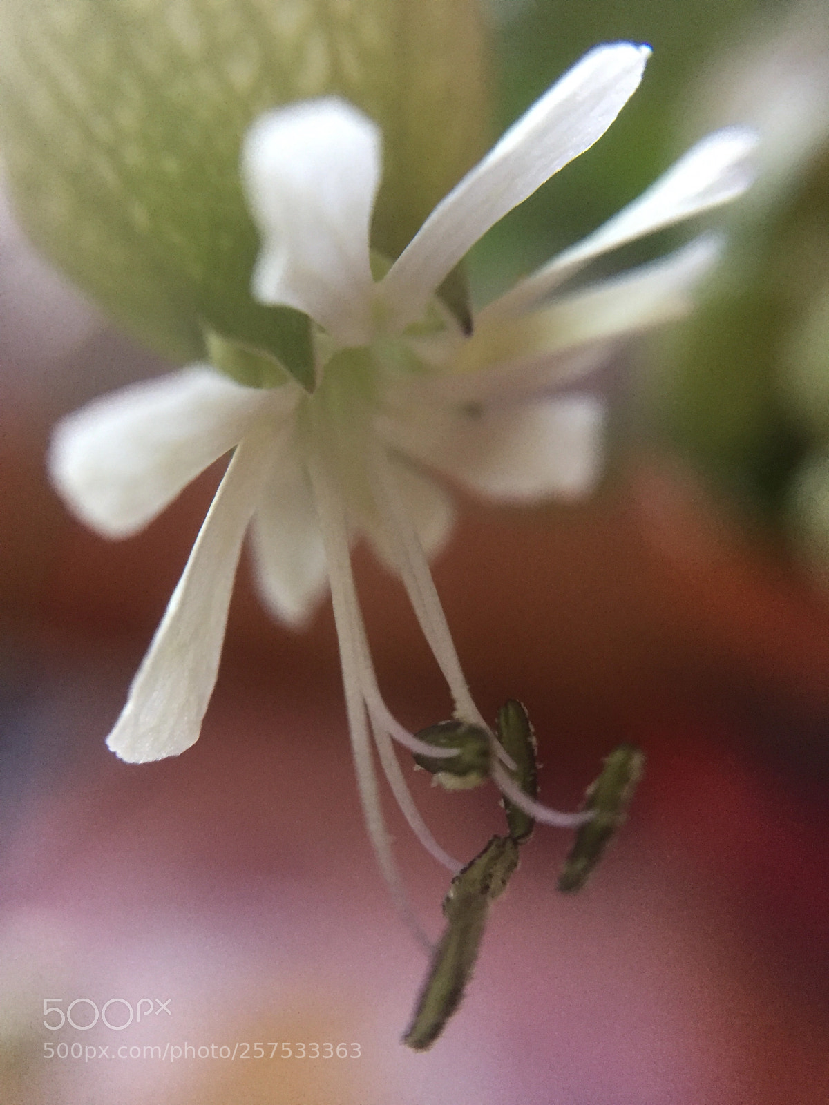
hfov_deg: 48.2
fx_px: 926
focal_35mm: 29
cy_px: 552
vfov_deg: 61.7
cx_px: 414
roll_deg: +7.5
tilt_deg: -28.5
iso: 160
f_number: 2.2
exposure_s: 1/30
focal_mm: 4.15
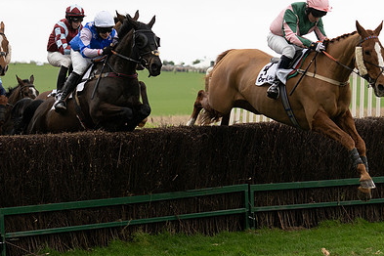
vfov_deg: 8.9
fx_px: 1653
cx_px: 156
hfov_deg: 13.2
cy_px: 96
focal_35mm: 155
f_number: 2.8
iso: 800
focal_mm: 70
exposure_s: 1/2000
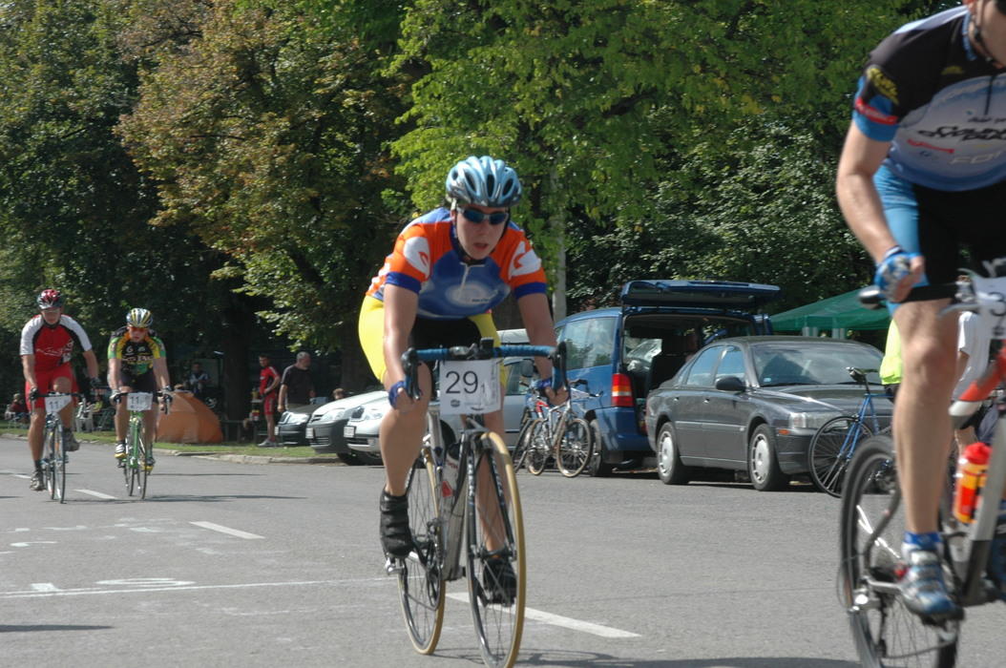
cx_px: 503
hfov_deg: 18.2
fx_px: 3140
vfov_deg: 12.1
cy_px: 334
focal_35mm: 112
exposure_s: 1/250
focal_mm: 75
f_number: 8
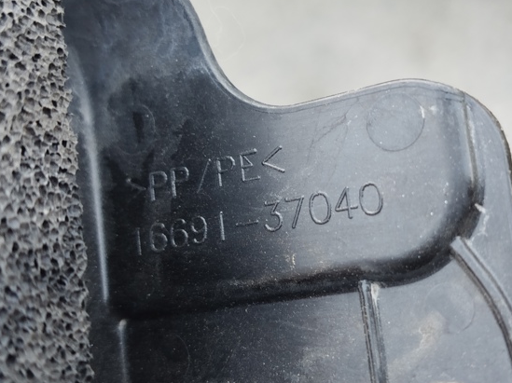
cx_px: 277
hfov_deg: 34.4
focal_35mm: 56
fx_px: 828
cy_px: 184
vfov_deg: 26.1
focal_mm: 5.31
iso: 125
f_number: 1.7
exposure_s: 1/50
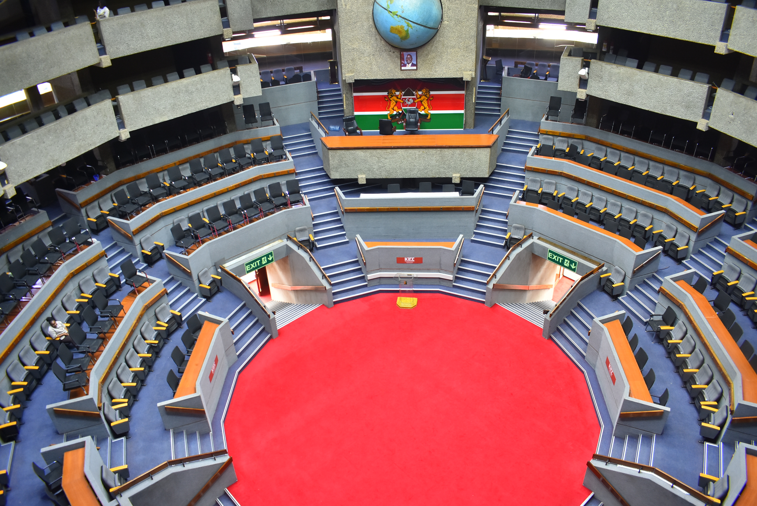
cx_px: 378
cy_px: 253
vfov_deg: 48.0
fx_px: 568
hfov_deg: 67.3
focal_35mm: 27
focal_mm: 18
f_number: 4
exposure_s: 1/15
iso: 500
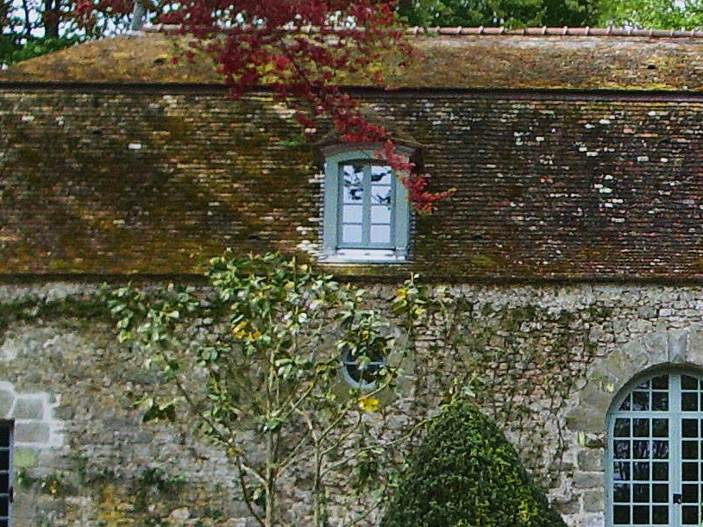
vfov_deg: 13.4
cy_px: 432
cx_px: 644
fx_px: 2234
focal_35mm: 110
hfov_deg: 17.6
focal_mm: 5.8
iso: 100
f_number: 4.3
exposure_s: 1/250
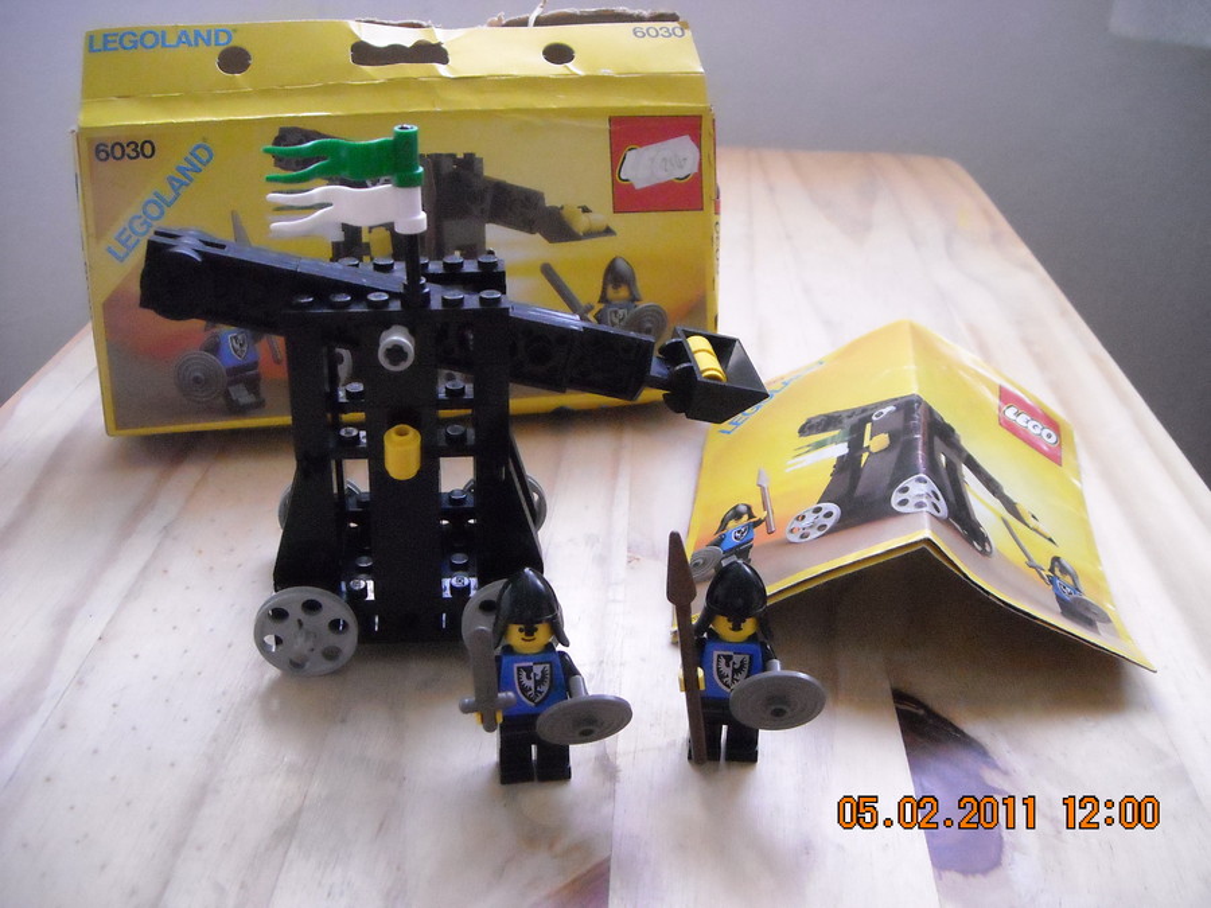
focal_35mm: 35
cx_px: 606
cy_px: 454
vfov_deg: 40.7
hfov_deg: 52.6
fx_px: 1224
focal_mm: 5.7
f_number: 2.8
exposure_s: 1/218
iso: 800
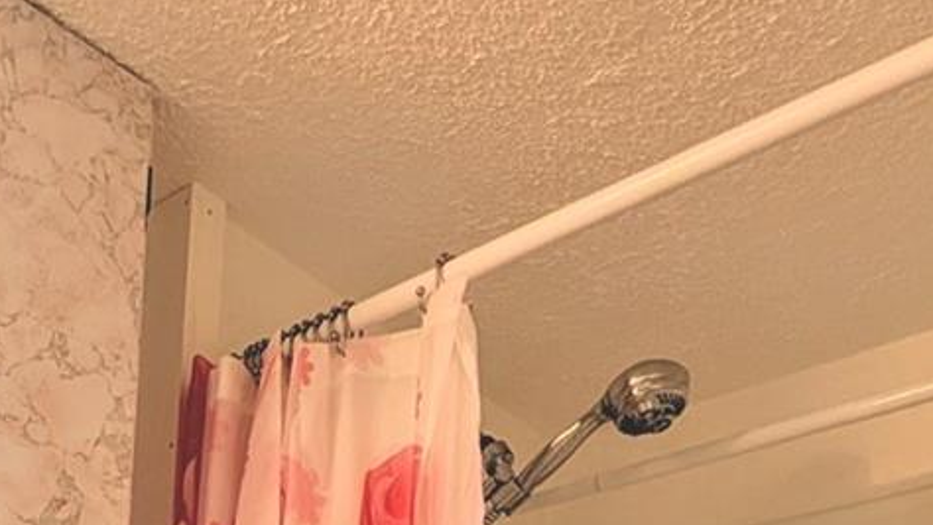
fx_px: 1089
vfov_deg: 18.5
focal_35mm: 44
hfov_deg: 42.0
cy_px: 1034
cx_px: 65
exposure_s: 1/120
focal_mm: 2.02
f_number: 1.7
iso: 62
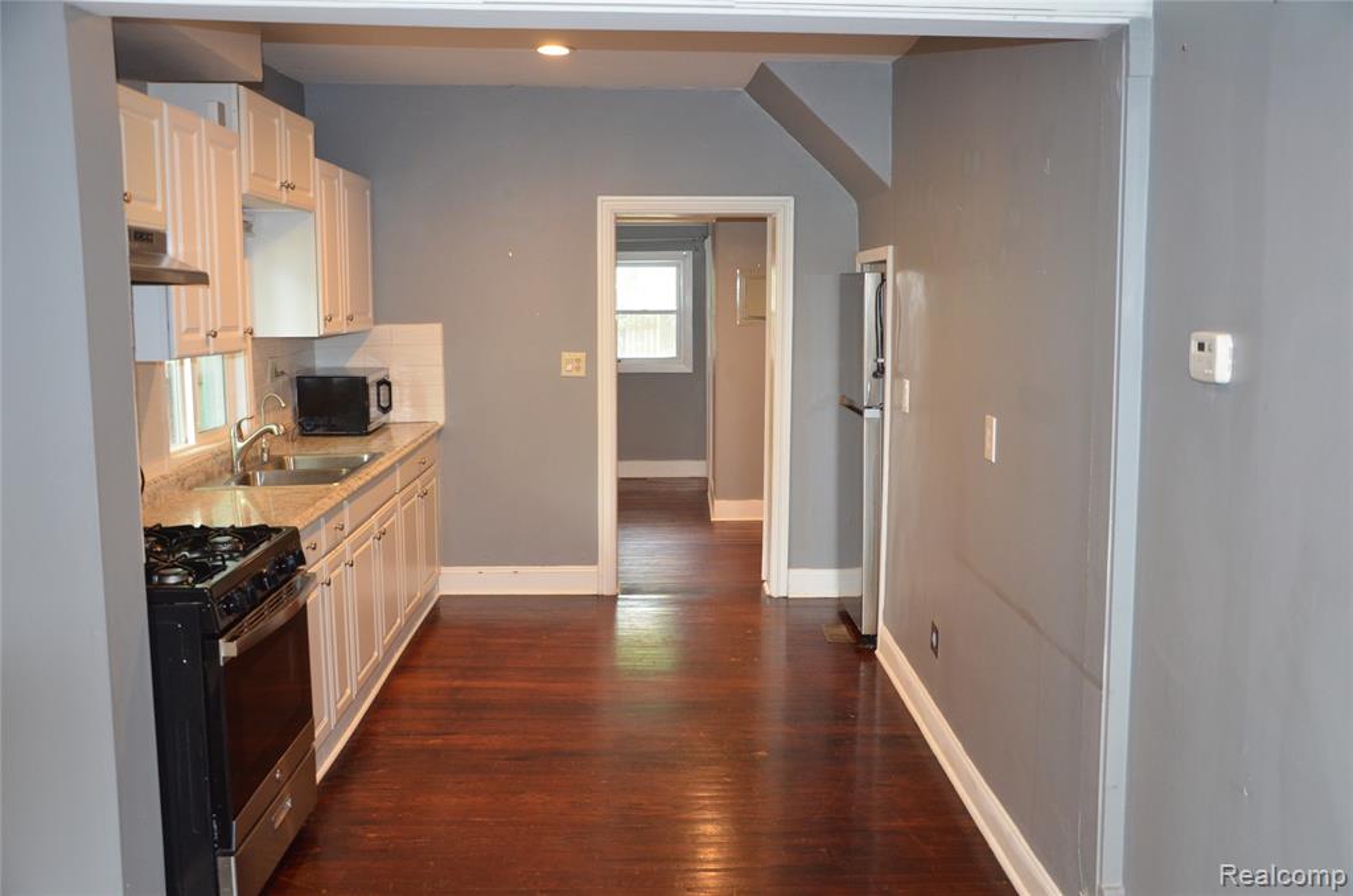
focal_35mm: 36
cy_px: 448
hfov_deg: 53.2
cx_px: 676
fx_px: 1350
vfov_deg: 36.7
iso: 1400
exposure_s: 1/60
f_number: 3.8
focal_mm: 24
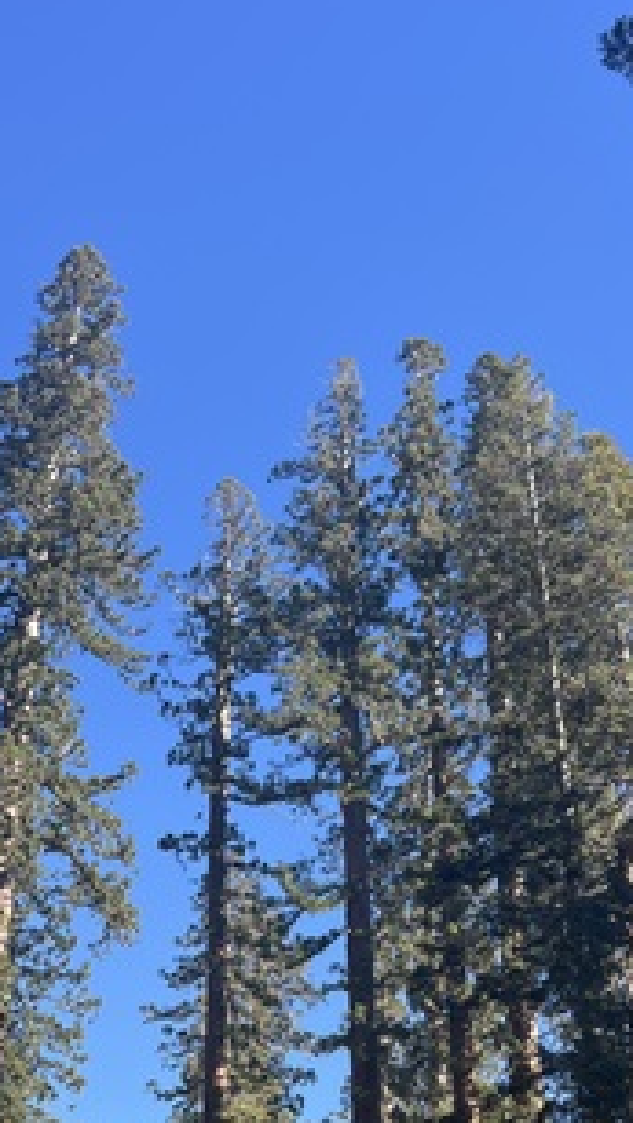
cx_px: 88
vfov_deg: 41.3
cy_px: 871
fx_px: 1430
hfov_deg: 24.4
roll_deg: -3.7
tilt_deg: +26.8
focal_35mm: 48
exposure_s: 1/1100
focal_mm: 5.7
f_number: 1.5
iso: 50
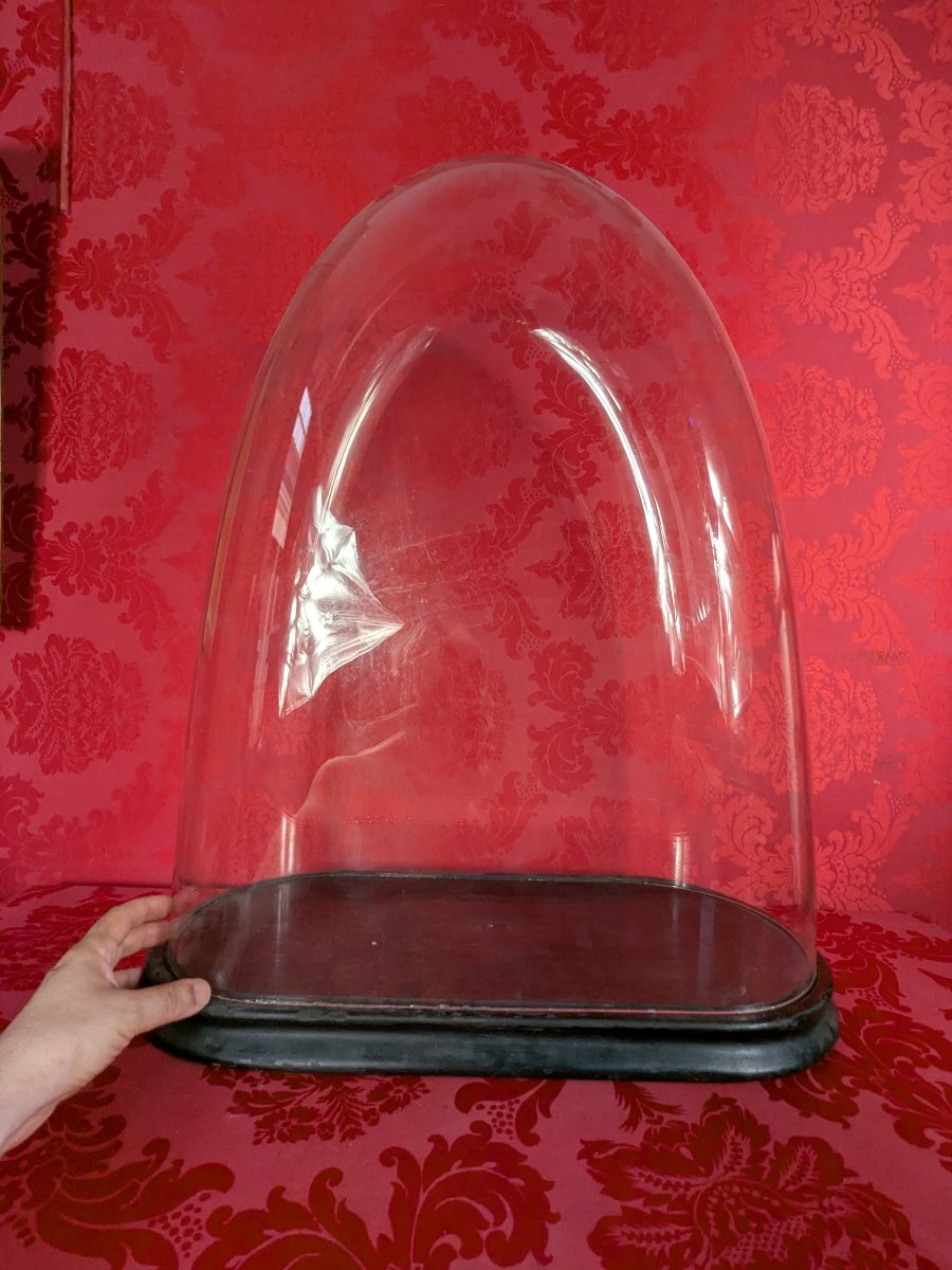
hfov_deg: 78.1
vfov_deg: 94.5
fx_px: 587
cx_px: 476
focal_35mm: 16
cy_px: 635
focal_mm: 2.35
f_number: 2.2
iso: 67
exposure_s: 1/100
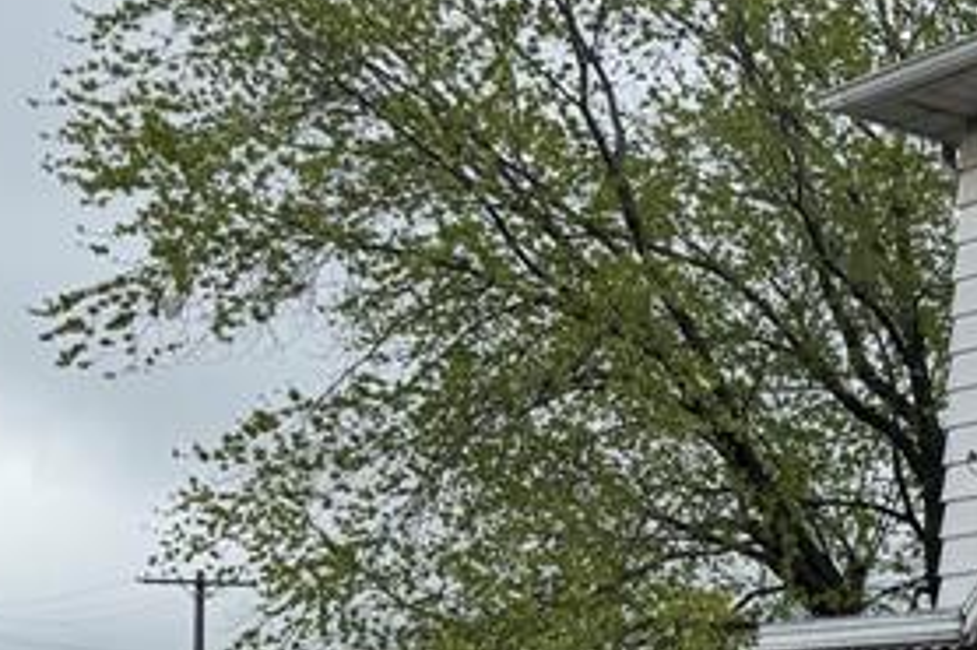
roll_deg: -1.2
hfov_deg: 18.2
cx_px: 1690
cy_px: 675
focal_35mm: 92
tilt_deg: +5.2
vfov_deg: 14.6
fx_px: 2495
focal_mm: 6.76
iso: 80
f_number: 1.78
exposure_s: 1/1637
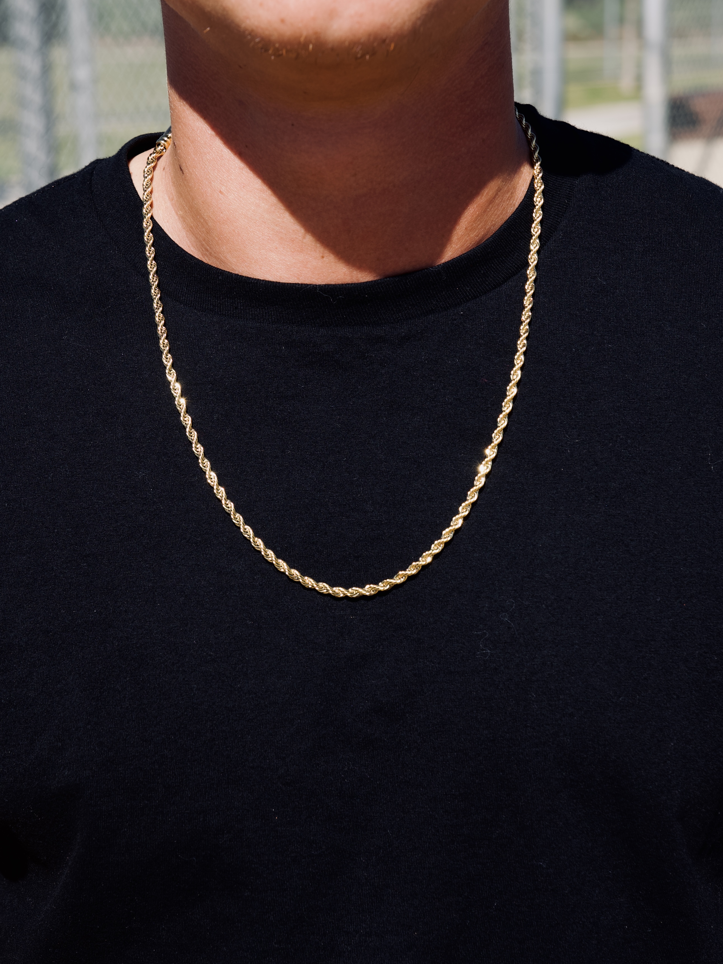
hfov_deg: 19.1
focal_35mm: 77
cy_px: 436
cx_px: 343
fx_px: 2144
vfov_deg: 25.3
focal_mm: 65
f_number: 9
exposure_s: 1/160
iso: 160
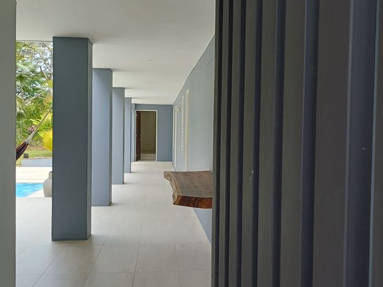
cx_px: 192
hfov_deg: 52.6
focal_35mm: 35
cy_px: 144
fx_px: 387
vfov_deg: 40.7
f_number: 1.7
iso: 127
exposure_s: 1/101
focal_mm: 4.7
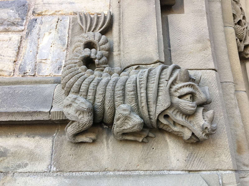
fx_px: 209
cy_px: 93
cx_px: 124
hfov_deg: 61.7
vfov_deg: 48.2
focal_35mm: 29
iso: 32
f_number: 2.2
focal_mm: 4.15
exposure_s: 1/60
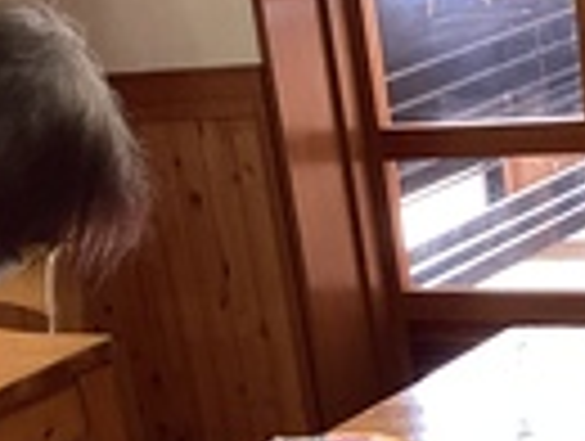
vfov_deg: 11.8
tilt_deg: -25.4
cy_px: 722
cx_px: 338
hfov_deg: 16.5
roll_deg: +9.5
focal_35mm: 119
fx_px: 2015
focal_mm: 3.3
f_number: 2.4
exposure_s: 1/60
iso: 100
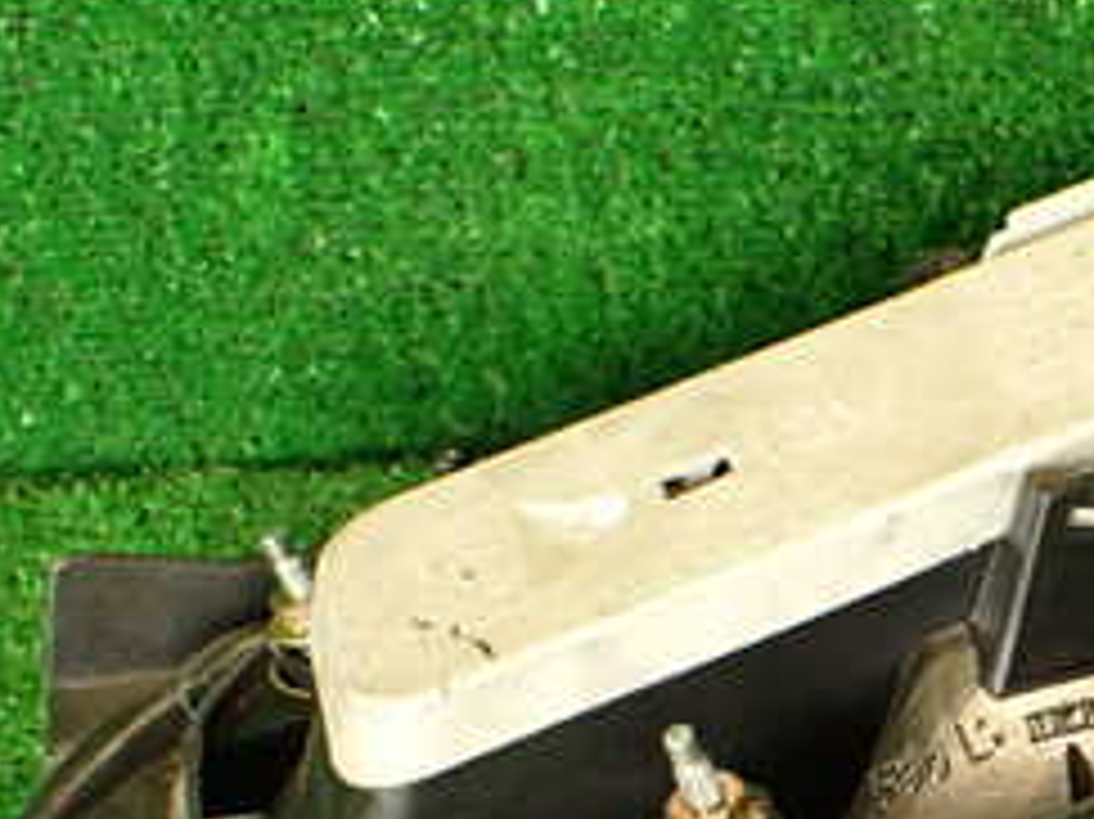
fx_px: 2495
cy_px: 801
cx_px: 1157
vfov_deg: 18.2
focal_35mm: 79
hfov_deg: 23.4
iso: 250
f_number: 2.4
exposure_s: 1/30
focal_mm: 5.79
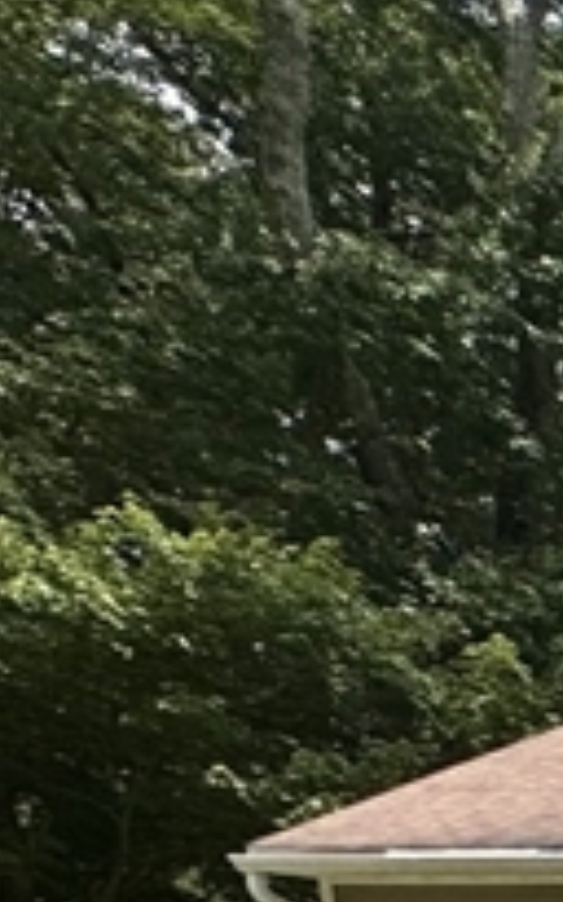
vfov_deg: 22.2
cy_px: 1412
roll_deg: +0.3
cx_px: 2177
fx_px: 1818
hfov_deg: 8.5
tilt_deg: -9.9
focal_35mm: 74
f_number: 2.2
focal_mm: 2.22
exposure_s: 1/1078
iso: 50
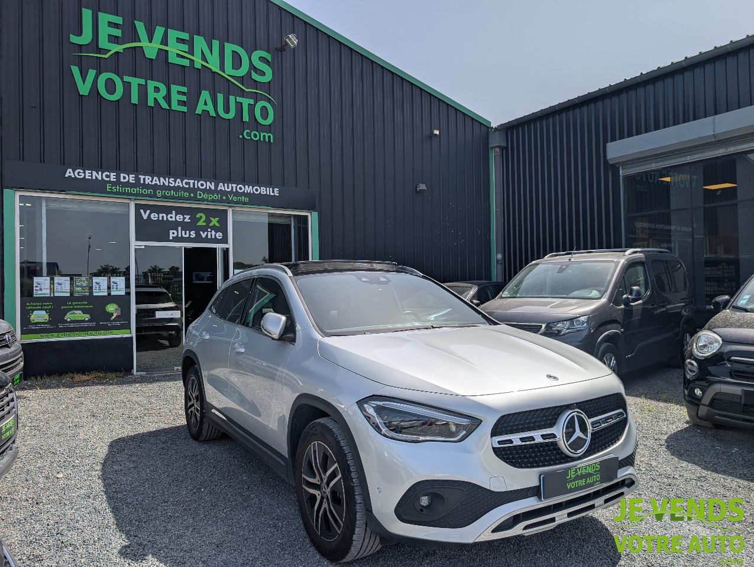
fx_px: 524
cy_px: 284
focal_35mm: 24
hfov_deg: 71.5
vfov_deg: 56.9
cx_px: 377
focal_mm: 6.9
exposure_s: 1/2890
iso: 22
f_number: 1.68
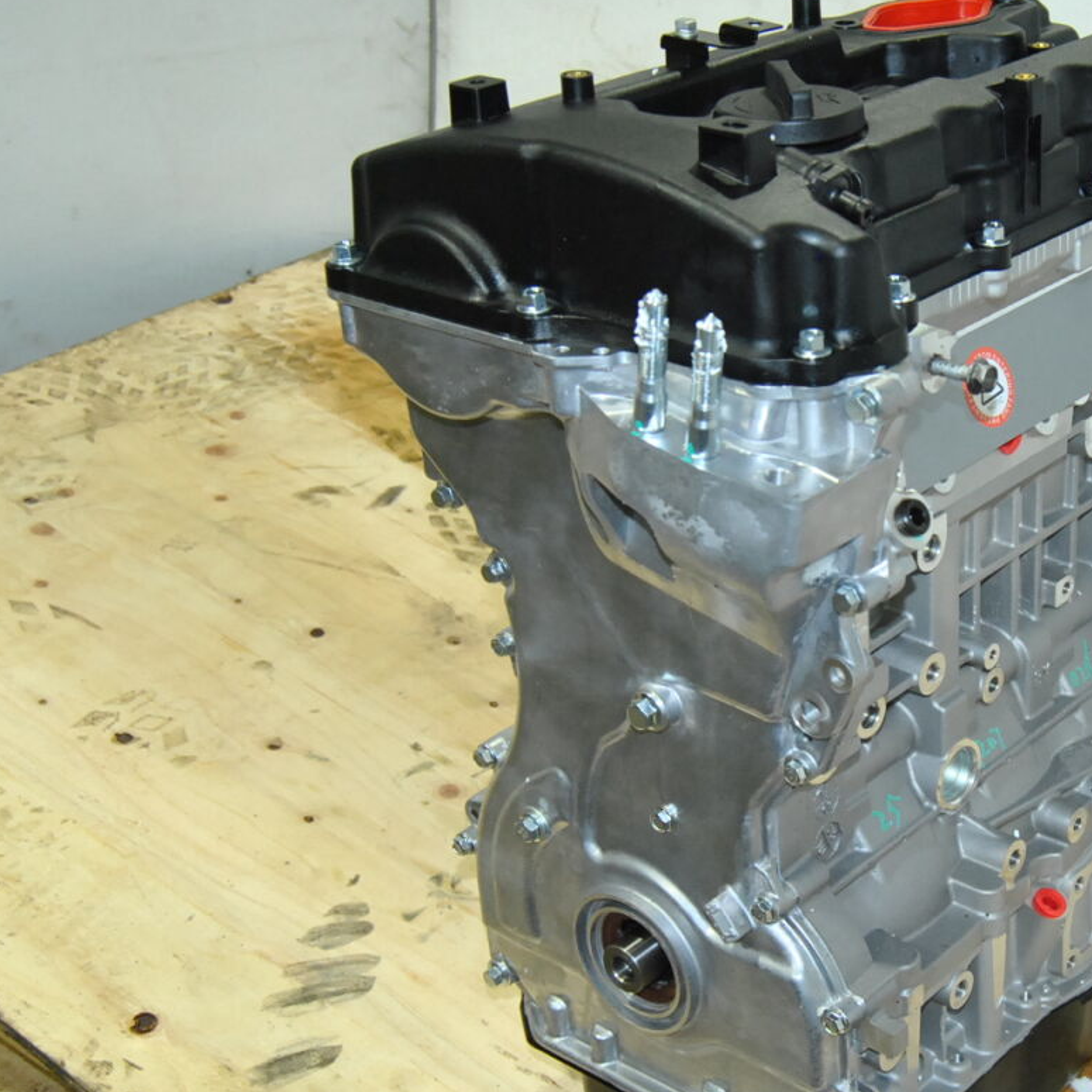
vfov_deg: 29.5
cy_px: 611
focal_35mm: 58
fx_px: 2070
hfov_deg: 28.9
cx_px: 872
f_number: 5.6
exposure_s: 1/200
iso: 800
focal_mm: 22
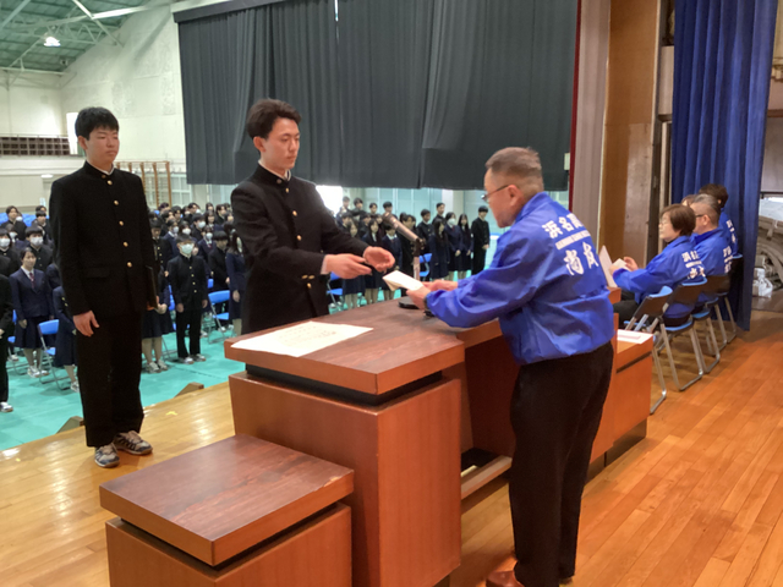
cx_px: 392
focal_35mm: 31
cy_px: 294
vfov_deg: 45.4
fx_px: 701
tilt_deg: -12.7
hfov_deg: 58.4
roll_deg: -0.4
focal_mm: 3.3
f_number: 2.4
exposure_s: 1/30
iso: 500
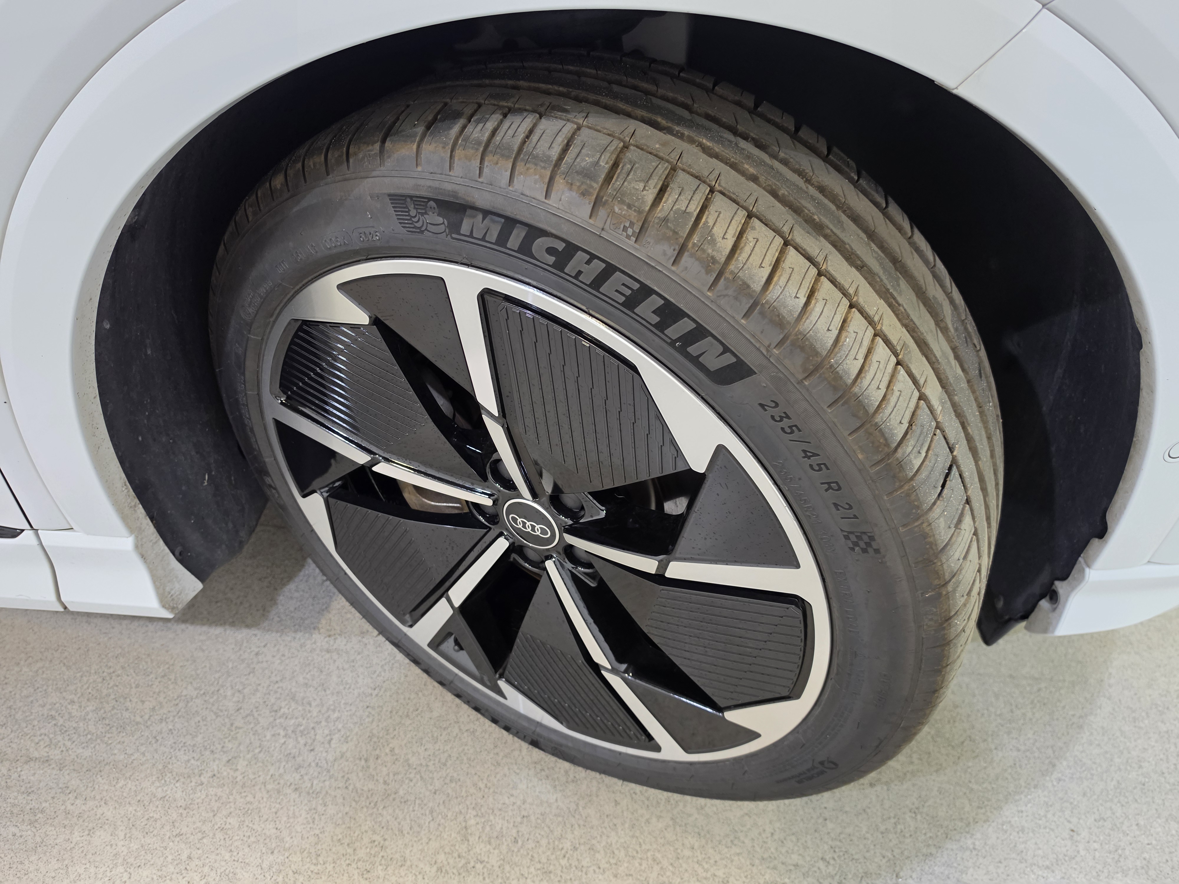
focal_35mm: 23
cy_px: 442
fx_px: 783
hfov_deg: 73.9
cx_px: 590
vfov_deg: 58.9
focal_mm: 6.5
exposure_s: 1/100
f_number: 1.4
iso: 320
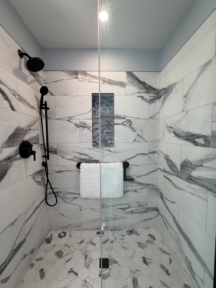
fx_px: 116
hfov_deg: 85.7
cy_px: 144
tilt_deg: -4.7
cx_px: 108
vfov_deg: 102.1
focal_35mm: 14
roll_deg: +0.6
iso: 160
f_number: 2.2
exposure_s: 1/120
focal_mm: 2.22
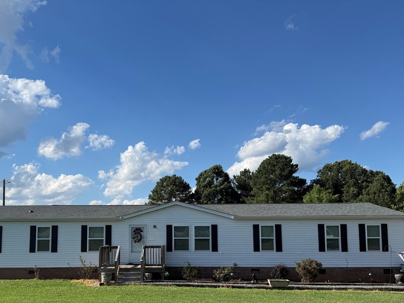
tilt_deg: +5.5
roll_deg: -0.4
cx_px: 164
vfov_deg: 42.3
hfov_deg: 55.0
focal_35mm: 33
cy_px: 207
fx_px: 385
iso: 80
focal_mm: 6.76
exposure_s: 1/5319
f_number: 1.78
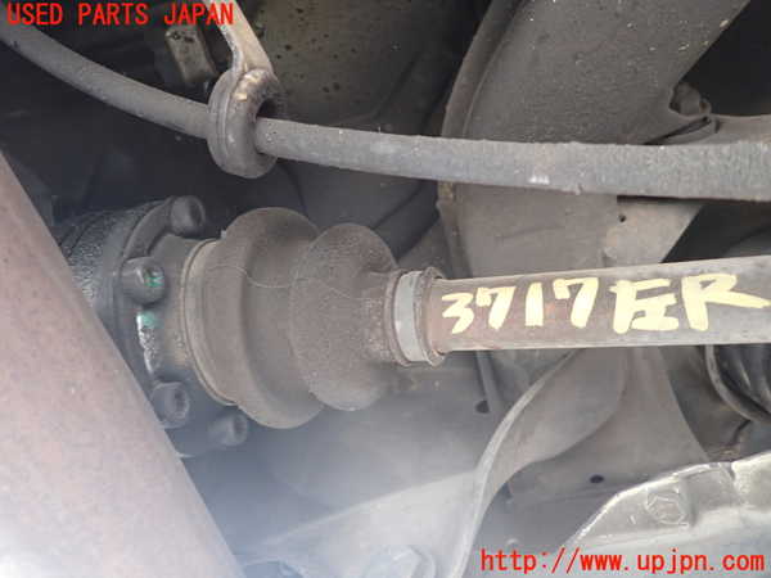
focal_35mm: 25
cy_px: 289
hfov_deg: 69.4
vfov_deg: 54.9
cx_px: 386
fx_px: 557
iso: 320
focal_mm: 4.5
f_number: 2
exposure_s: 1/30
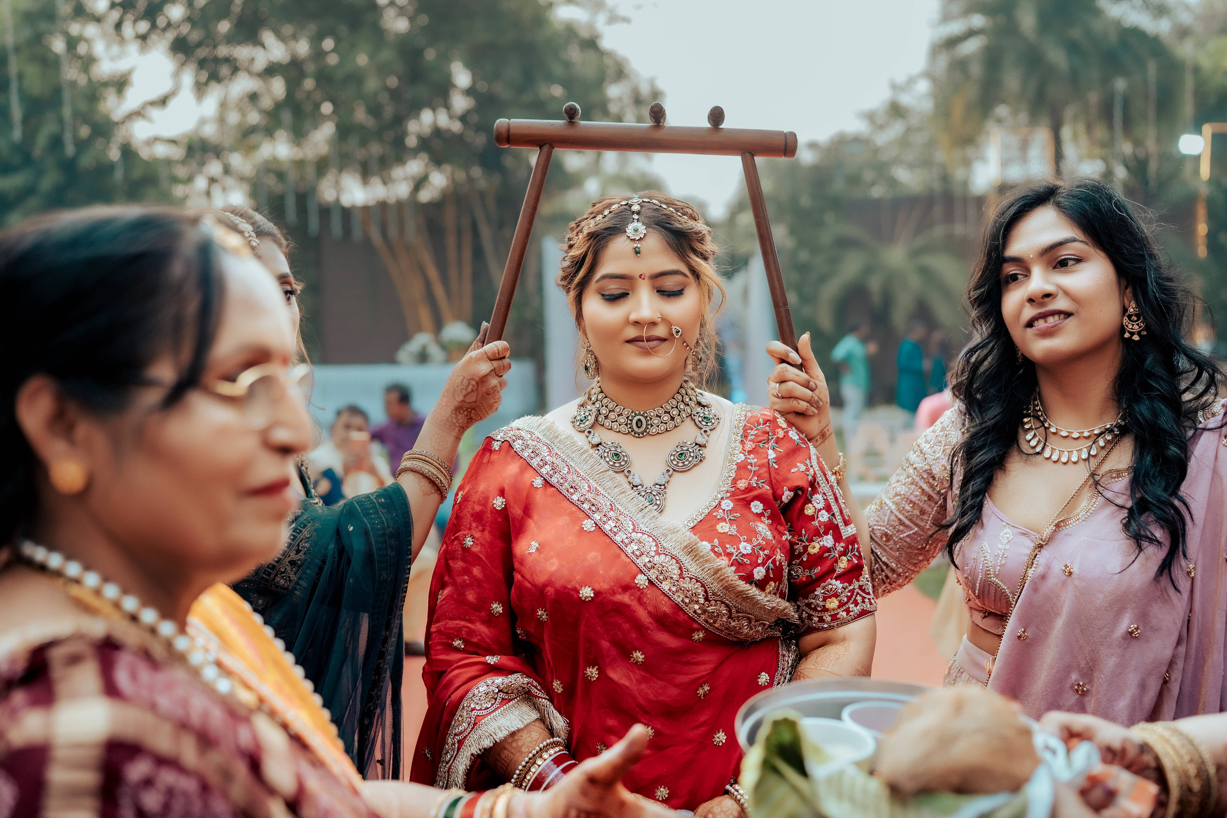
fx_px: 1193
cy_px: 409
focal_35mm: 35
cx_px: 614
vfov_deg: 37.9
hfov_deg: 54.4
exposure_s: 1/640
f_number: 2.2
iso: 640
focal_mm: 35
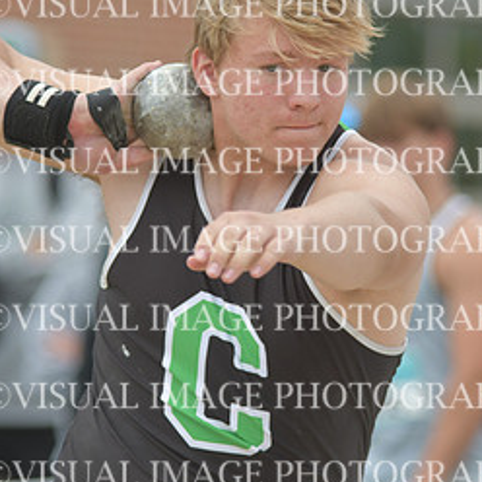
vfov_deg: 4.7
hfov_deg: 4.7
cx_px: 264
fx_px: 5860
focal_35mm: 372
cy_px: 121
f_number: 2.8
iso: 250
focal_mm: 125
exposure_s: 1/2000
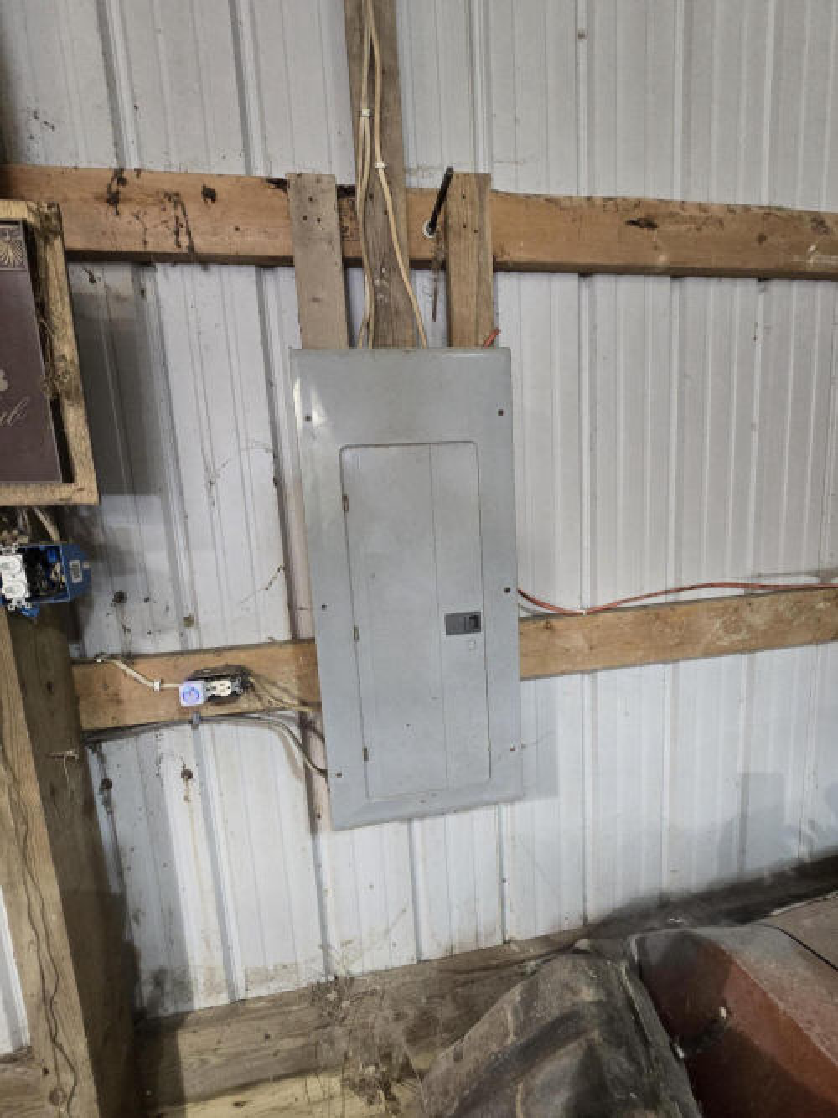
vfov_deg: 106.2
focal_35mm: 13
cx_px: 419
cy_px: 559
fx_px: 420
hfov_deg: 89.9
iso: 500
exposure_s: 1/60
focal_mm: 2.2
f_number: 2.2
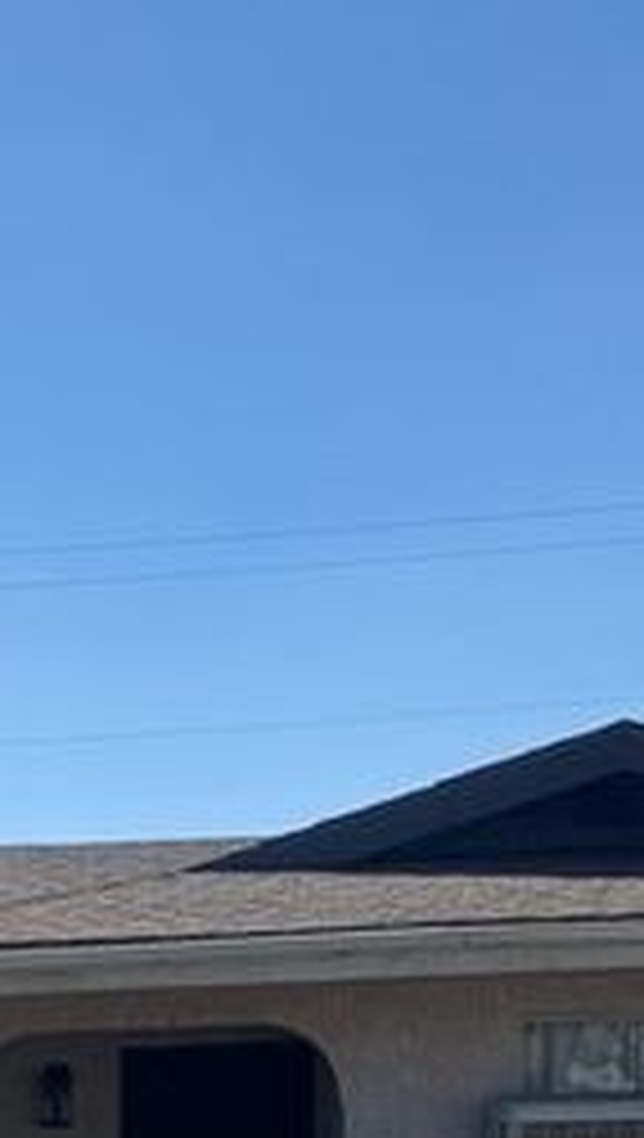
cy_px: 1536
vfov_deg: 21.5
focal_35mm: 88
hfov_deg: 13.3
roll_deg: +2.7
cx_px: -221
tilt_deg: -9.3
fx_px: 2662
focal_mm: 6.76
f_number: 1.78
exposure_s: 1/6410
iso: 80
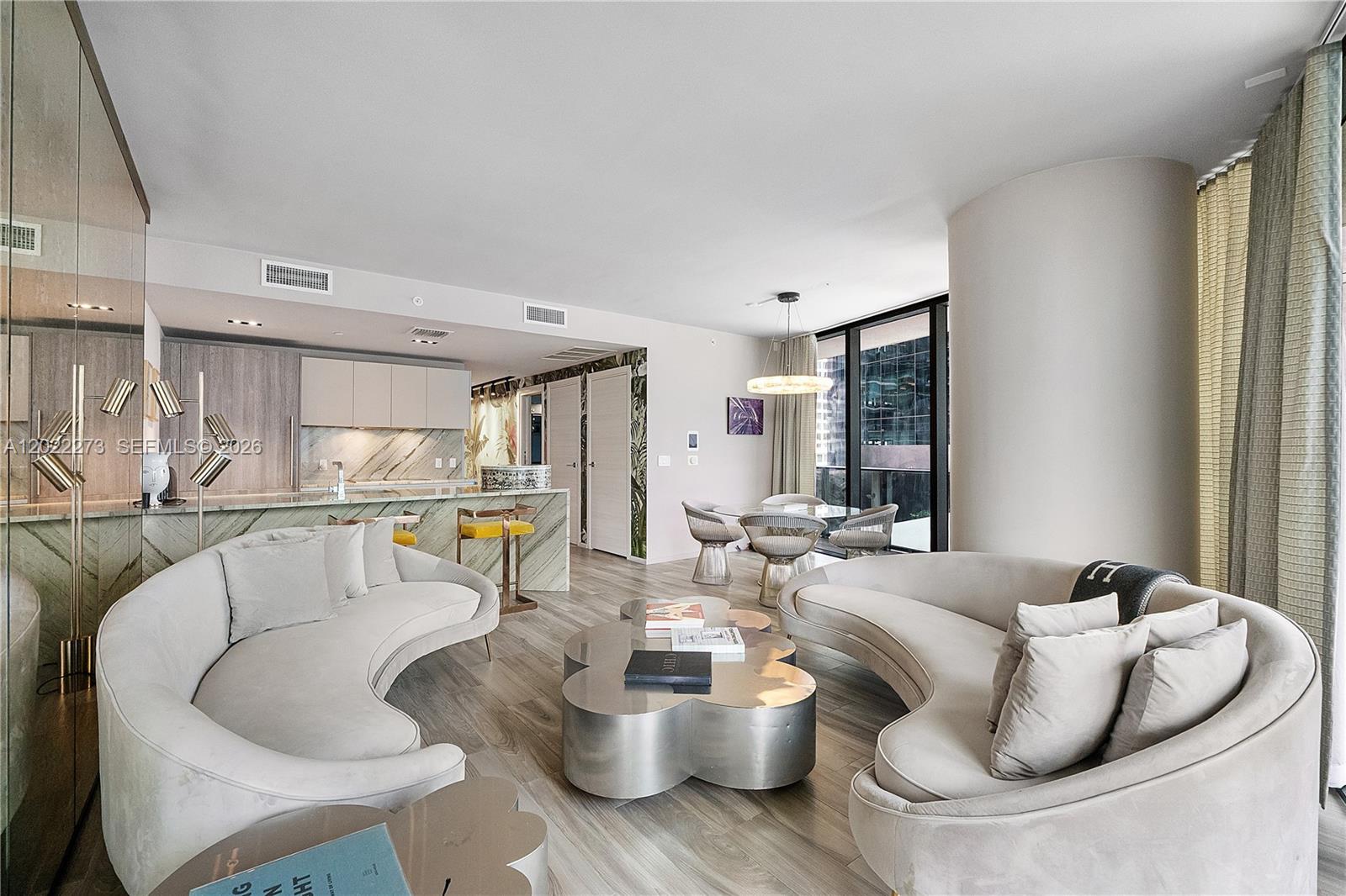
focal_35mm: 15
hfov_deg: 100.4
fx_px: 561
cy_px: 448
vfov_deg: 77.3
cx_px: 673
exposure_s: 1/80
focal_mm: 10
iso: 1000
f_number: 8
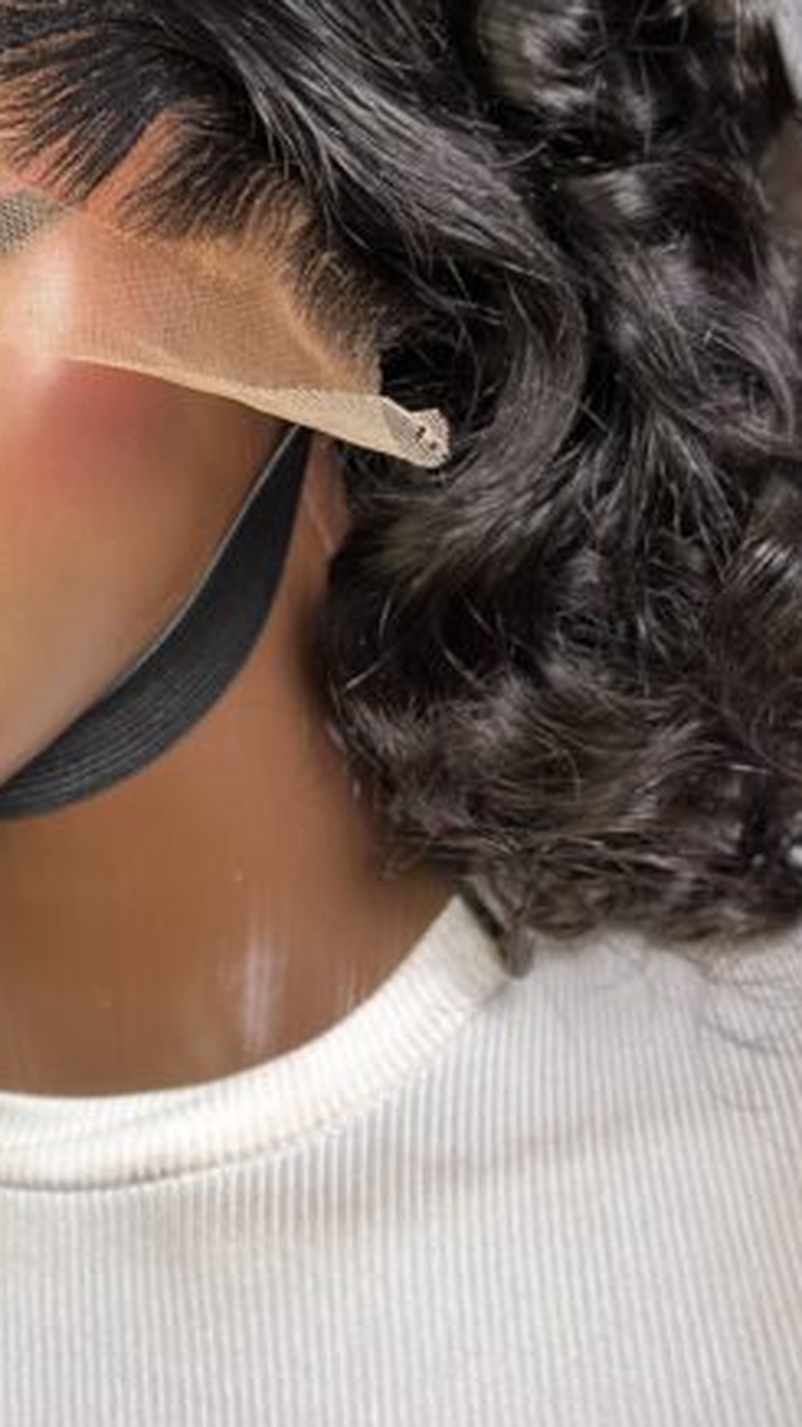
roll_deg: +13.4
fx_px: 3632
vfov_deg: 22.0
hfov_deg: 12.5
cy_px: 304
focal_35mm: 96
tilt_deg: -4.2
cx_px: 124
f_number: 1.78
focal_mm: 6.86
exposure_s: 1/371
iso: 80
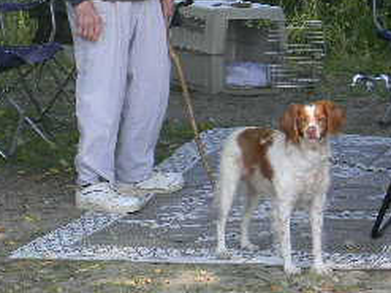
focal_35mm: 215
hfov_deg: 9.2
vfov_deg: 6.9
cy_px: -22
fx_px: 2427
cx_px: 169
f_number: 4.5
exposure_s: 1/98.6
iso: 80
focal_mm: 15.1
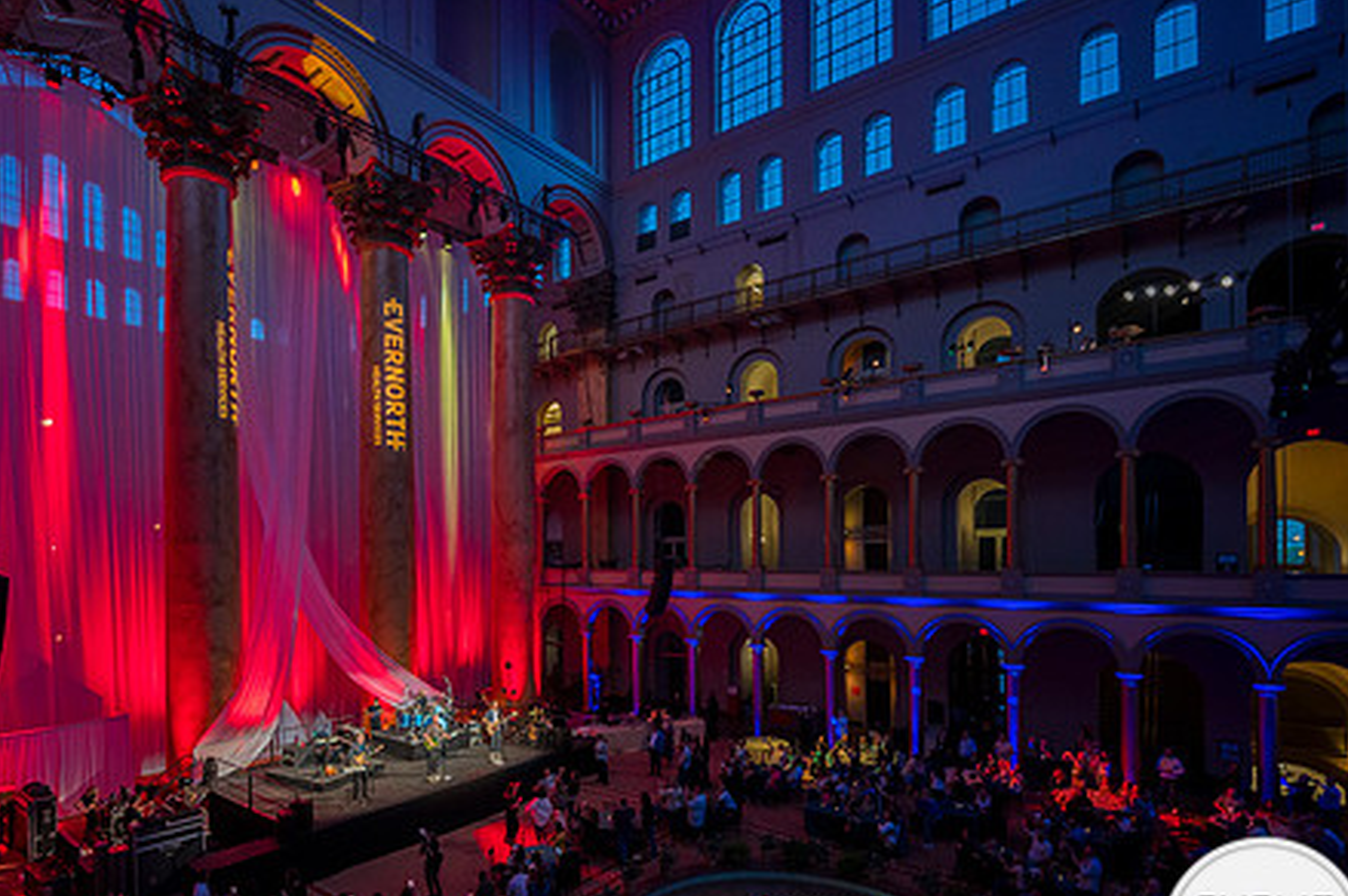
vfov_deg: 63.7
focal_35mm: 19
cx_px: 580
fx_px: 711
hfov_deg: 86.4
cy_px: 551
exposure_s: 1/125
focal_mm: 14
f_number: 4
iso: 1600
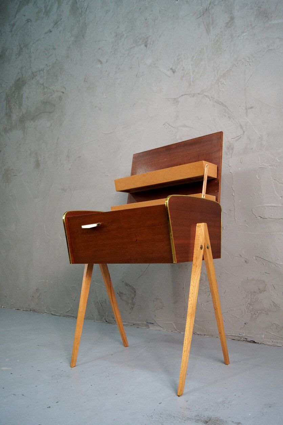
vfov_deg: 62.0
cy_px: 212
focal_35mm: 30
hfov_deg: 43.6
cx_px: 142
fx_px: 354
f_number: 4
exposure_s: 1/160
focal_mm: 20
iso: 800
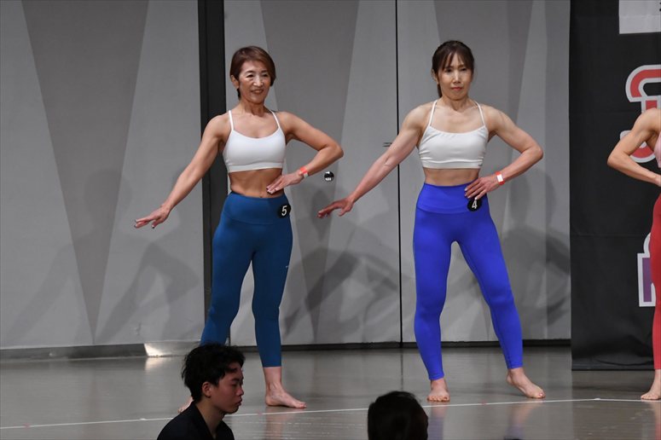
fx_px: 4405
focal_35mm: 240
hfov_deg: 8.6
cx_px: 330
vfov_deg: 5.7
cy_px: 220
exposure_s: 1/400
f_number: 5.6
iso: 3200
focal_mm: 160
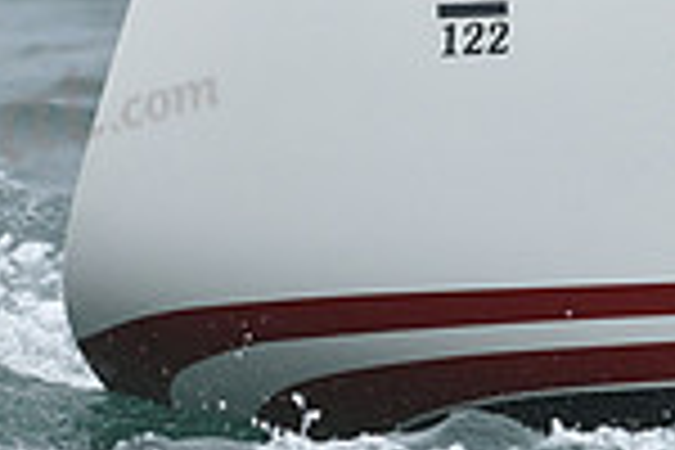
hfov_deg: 2.2
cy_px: -142
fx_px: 17399
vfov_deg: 1.5
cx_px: 454
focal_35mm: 928
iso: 320
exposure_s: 1/1000
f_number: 6.3
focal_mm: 240
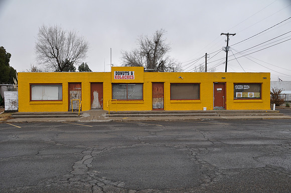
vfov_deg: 39.9
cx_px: 146
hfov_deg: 57.3
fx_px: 266
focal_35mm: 33
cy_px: 96
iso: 200
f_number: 6.3
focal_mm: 22
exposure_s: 1/160
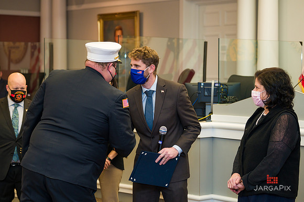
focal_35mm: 86
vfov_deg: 15.9
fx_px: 726
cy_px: 101
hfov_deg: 23.7
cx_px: 152
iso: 1600
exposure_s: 1/125
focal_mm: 86
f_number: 3.2
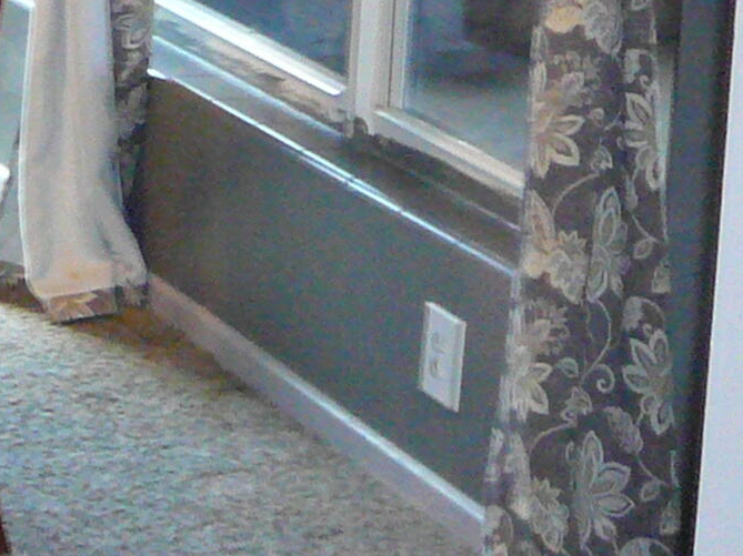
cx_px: -651
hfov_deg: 13.1
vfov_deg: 10.7
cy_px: -237
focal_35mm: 134
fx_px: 2875
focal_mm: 5.2
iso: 400
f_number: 2.8
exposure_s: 1/30
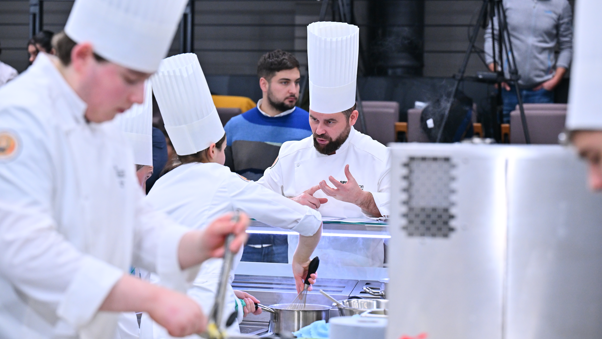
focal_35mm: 116
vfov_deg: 10.4
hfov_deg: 18.5
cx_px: 303
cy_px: 156
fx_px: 1852
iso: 2500
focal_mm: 110
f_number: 4
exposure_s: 1/400
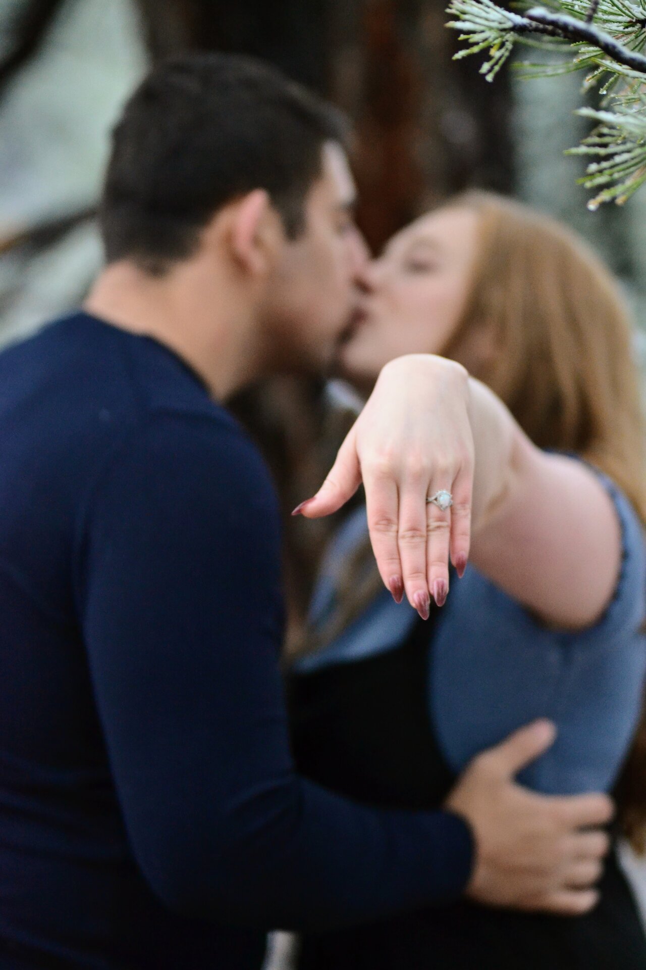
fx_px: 3432
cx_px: 323
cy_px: 485
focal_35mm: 128
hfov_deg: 10.8
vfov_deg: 16.1
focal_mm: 85
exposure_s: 1/500
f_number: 1.4
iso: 1600
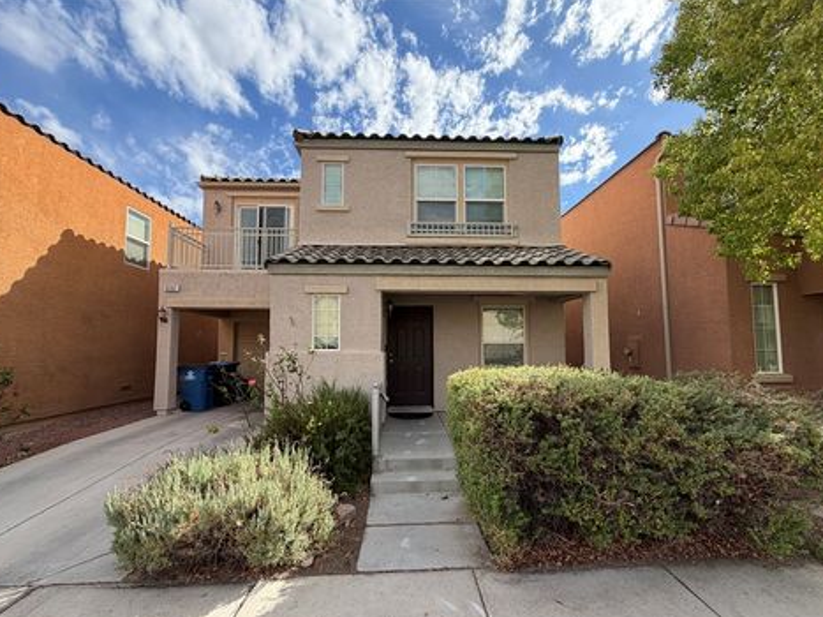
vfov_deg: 81.6
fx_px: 357
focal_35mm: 15
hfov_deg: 98.2
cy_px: 325
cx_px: 414
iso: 32
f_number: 2.2
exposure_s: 1/770
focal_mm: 2.22
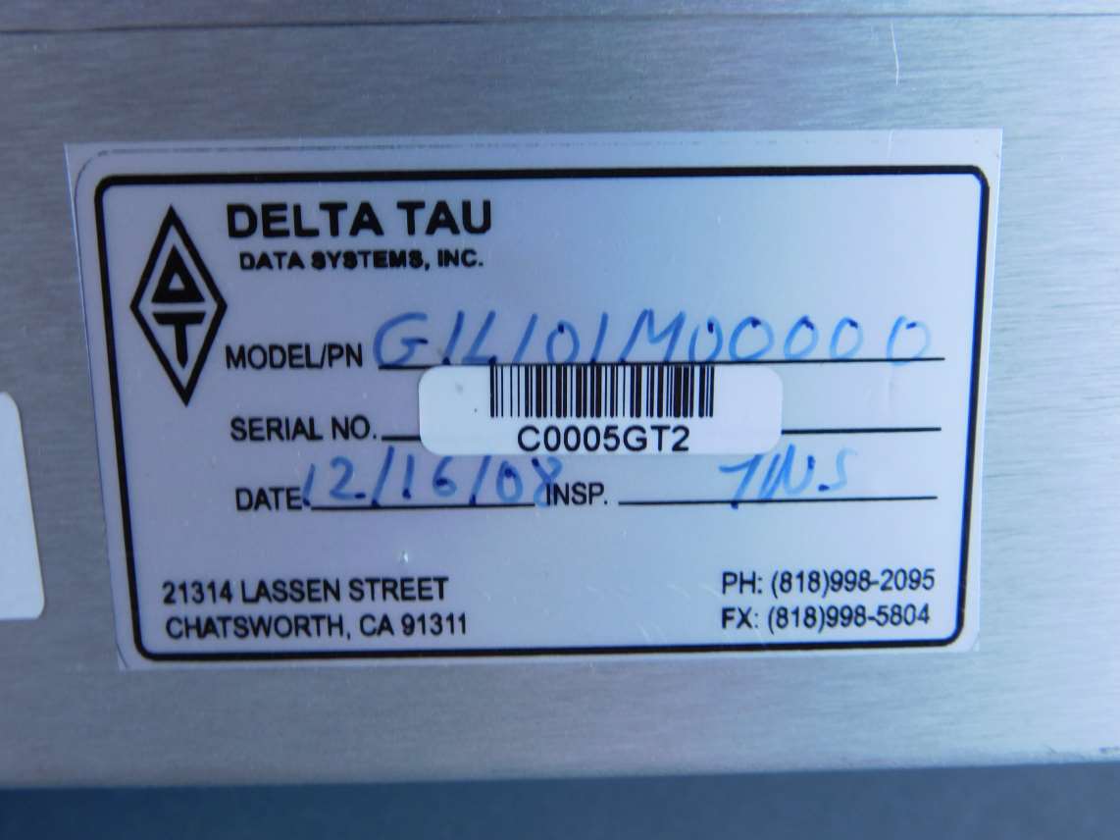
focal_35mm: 40
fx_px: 1294
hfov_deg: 46.8
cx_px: 560
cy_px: 420
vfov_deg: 35.9
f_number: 3.6
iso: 125
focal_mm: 7.1
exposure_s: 1/30
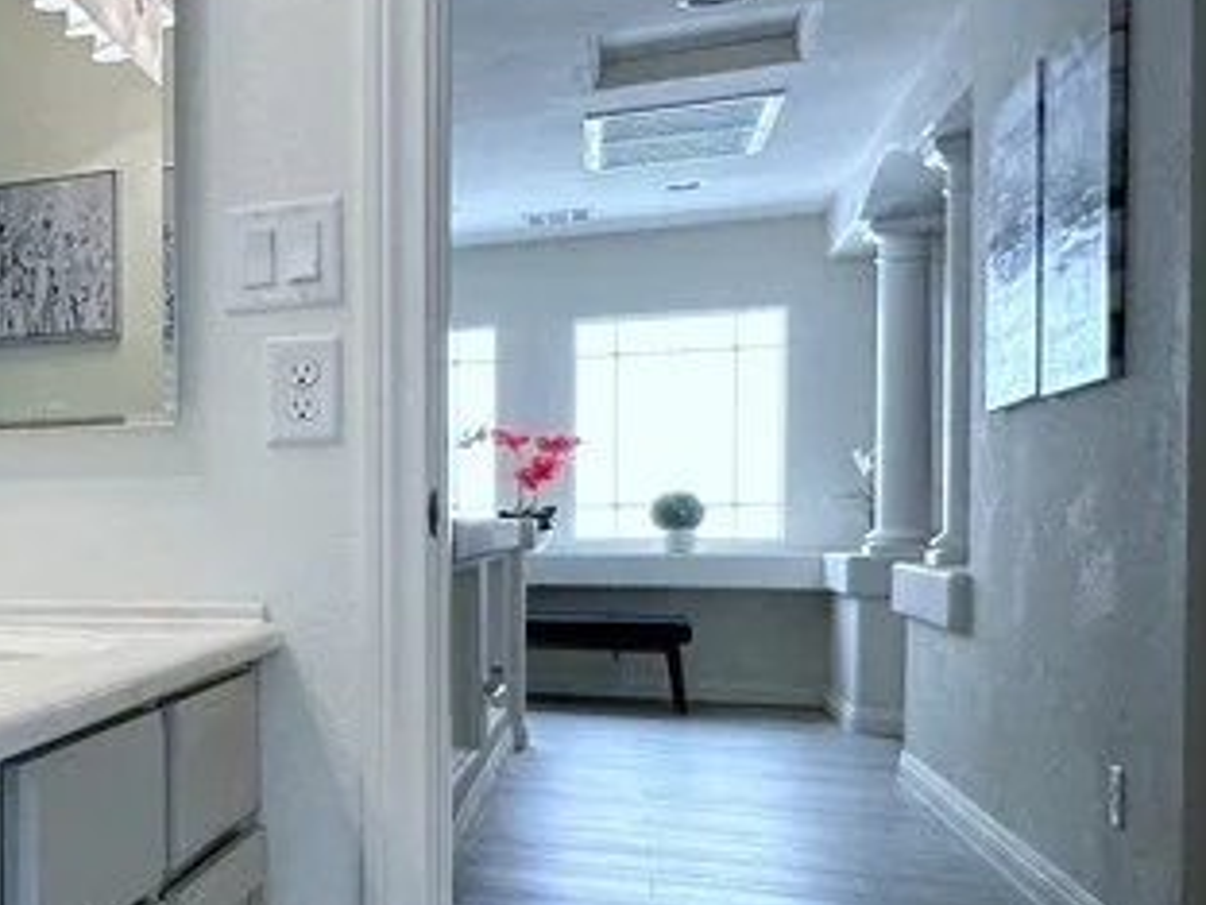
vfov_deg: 31.4
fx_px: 1603
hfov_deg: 28.9
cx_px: -537
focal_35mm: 46
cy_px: 561
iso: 64
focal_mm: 2.22
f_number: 2.2
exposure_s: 1/120
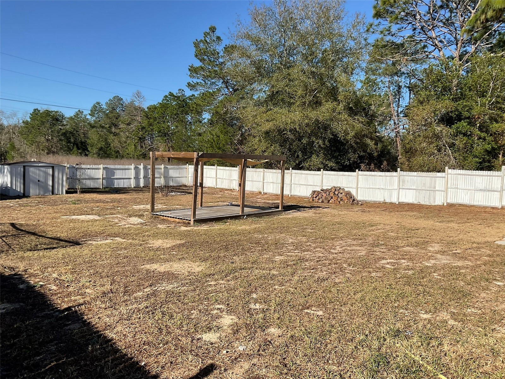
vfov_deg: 48.2
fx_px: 423
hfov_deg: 61.7
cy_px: 190
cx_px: 252
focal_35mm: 29
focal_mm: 3
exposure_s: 1/1912
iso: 16
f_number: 1.8
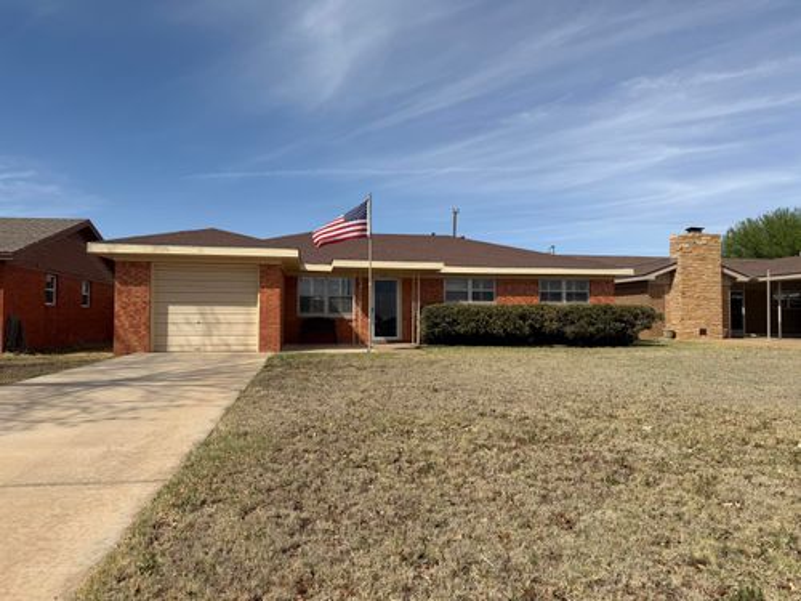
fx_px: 555
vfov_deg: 56.8
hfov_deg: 71.6
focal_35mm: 24
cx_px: 400
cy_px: 300
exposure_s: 1/6711
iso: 80
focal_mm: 6.76
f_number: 1.78
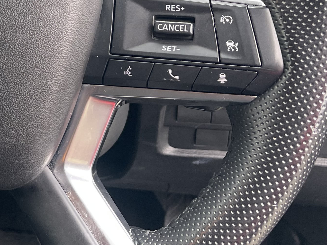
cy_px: 11
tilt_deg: -26.9
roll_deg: +3.5
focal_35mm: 75
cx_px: -64
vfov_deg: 19.2
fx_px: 708
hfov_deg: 23.7
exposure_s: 1/103
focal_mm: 5.1
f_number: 1.6
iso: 125
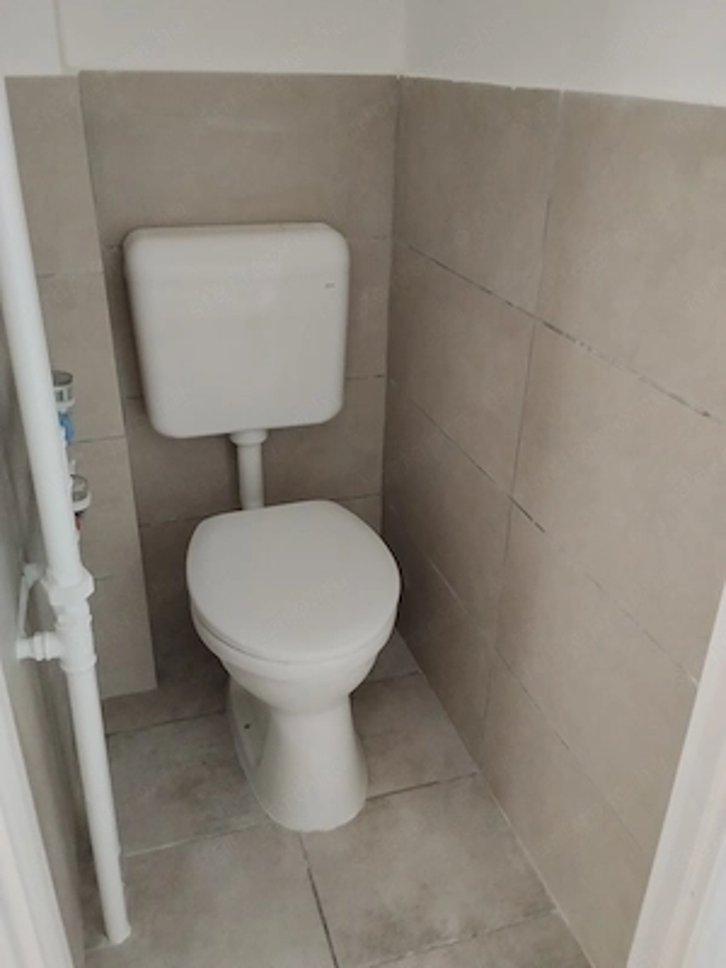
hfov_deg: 48.2
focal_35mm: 29
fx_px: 811
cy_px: 484
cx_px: 363
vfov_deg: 61.7
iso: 640
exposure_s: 1/20
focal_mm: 4.22
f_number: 1.8
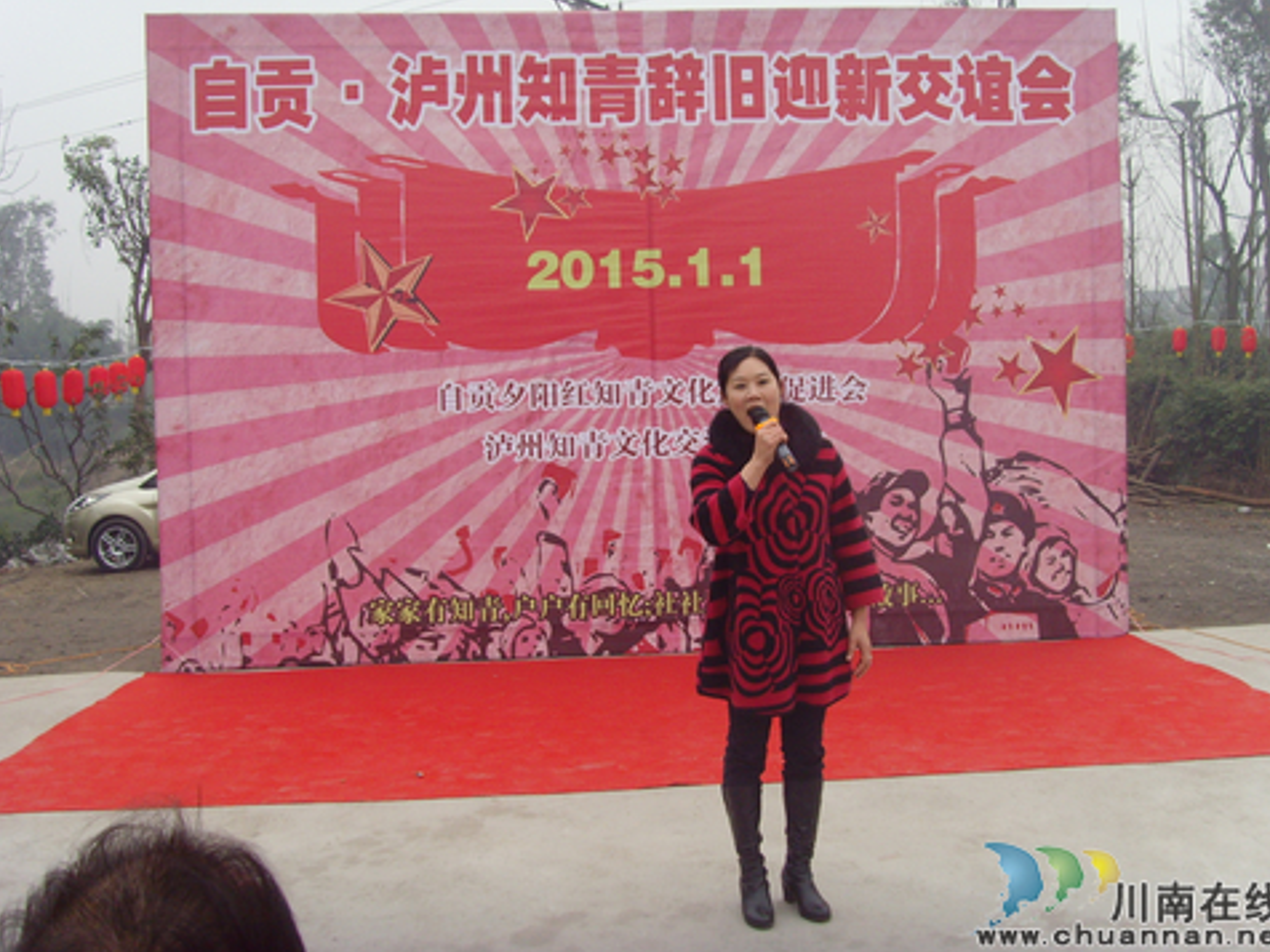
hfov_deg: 45.8
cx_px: 654
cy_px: 460
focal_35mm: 41
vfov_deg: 35.1
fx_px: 1504
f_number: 3.5
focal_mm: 6.6
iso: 100
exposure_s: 1/90
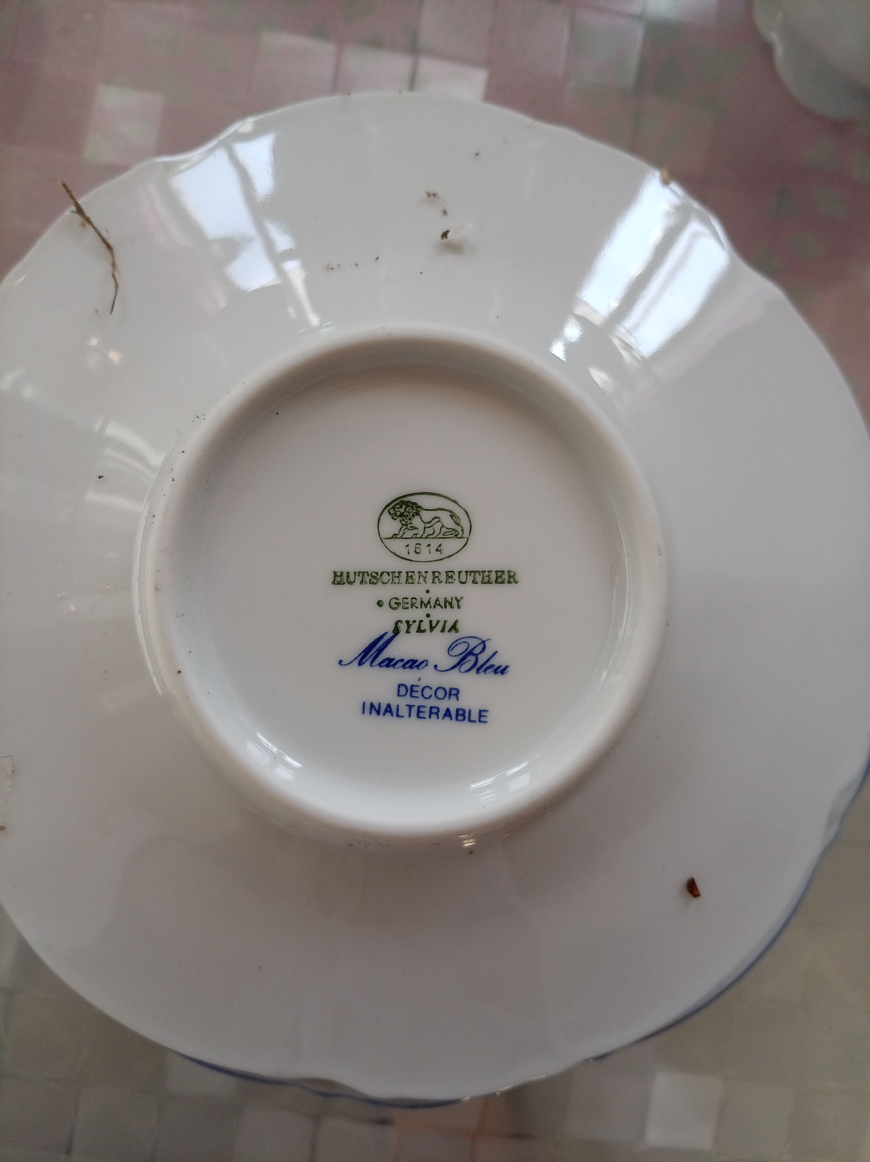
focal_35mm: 25
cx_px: 435
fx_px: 838
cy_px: 581
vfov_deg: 69.4
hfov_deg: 54.8
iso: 100
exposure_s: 1/175
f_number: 1.8
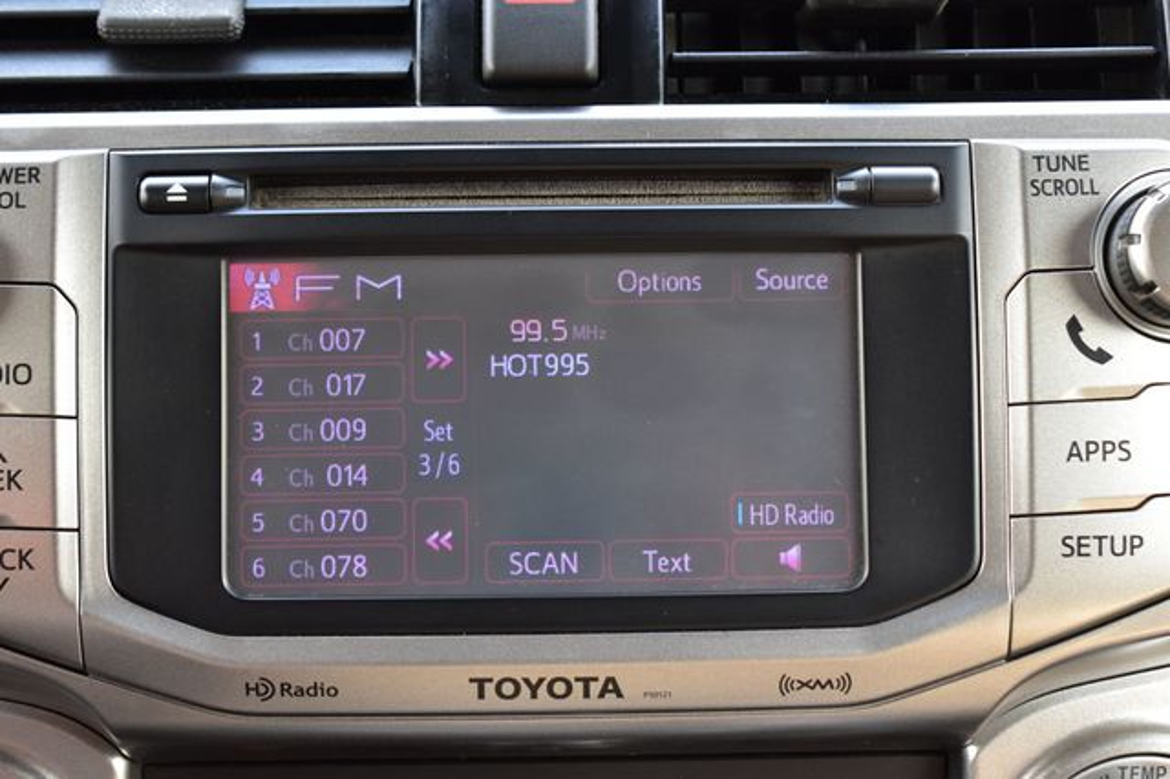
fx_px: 2046
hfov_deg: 31.9
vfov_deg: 21.5
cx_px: 585
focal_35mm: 63
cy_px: 390
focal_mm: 42
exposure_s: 1/30
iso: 400
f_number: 7.1
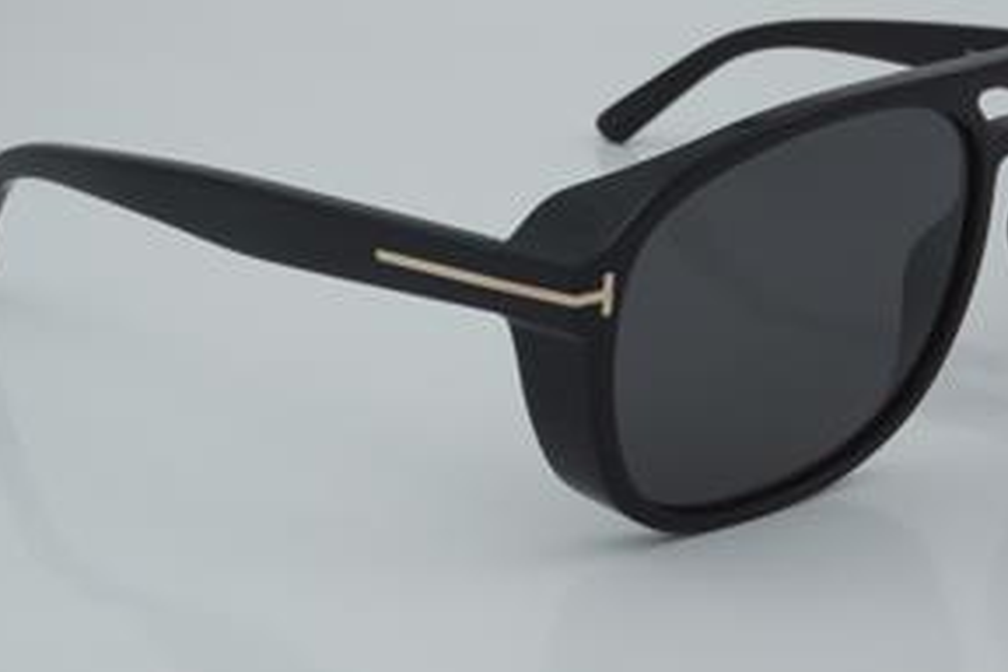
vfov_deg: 14.6
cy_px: 238
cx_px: 623
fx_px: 2623
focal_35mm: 94
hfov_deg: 21.7
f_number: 32
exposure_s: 1/4
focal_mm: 45
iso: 100
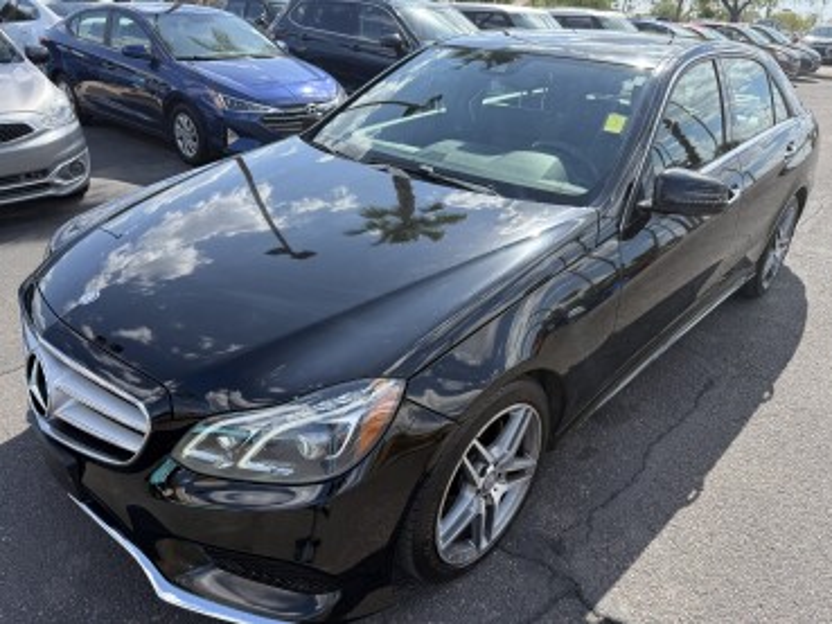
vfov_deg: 56.8
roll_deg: -3.2
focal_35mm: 24
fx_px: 577
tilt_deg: -27.0
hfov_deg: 71.6
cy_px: 312
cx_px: 416
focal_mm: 6.76
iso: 80
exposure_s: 1/1653
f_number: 1.78
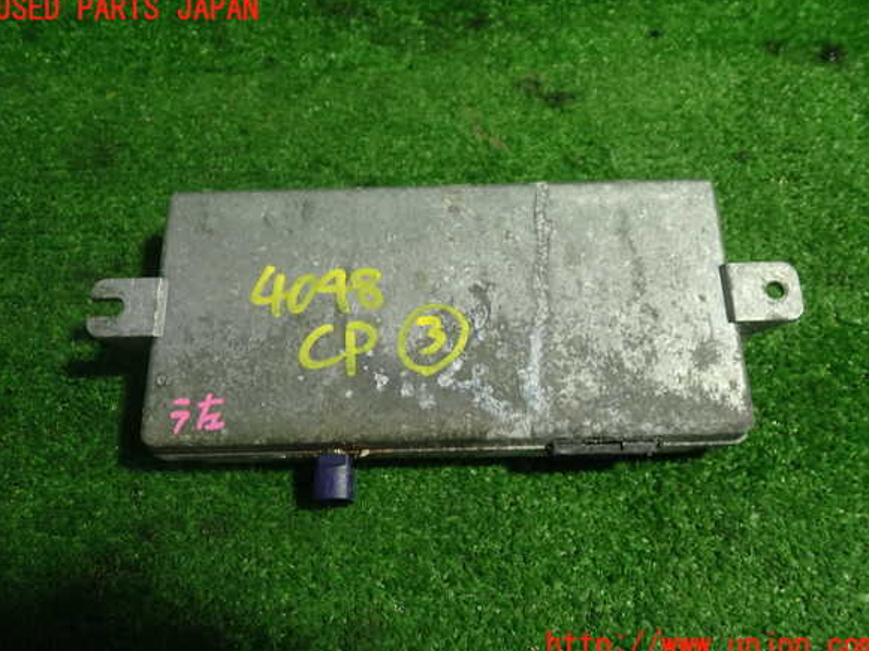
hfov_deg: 58.4
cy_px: 328
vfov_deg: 45.4
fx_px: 778
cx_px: 435
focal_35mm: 31
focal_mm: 5.4
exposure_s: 1/50
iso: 200
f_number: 2.3
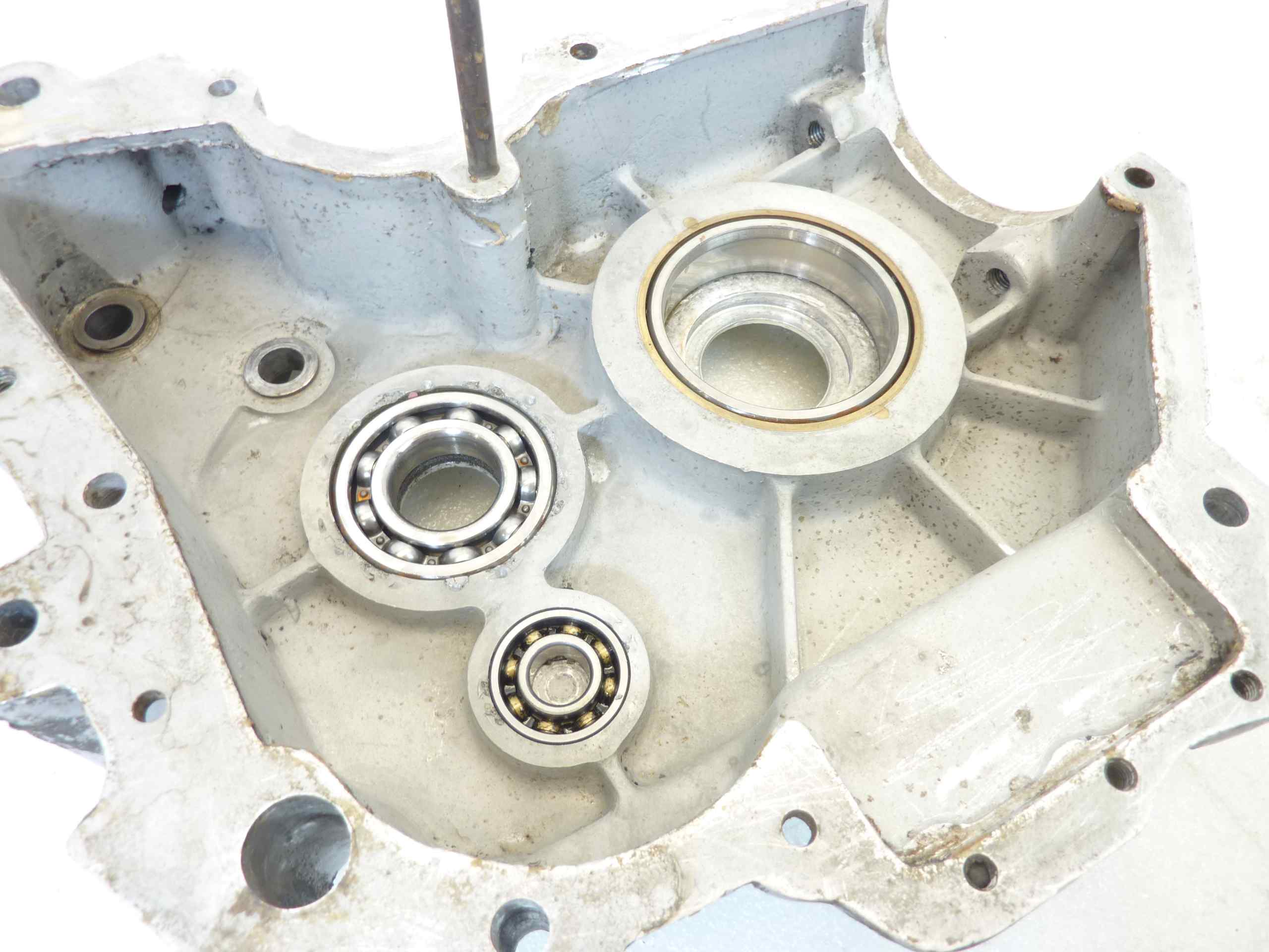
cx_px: 634
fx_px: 916
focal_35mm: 25
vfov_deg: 54.9
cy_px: 476
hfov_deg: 69.4
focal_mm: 4.1
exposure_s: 1/10
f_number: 3.3
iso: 80
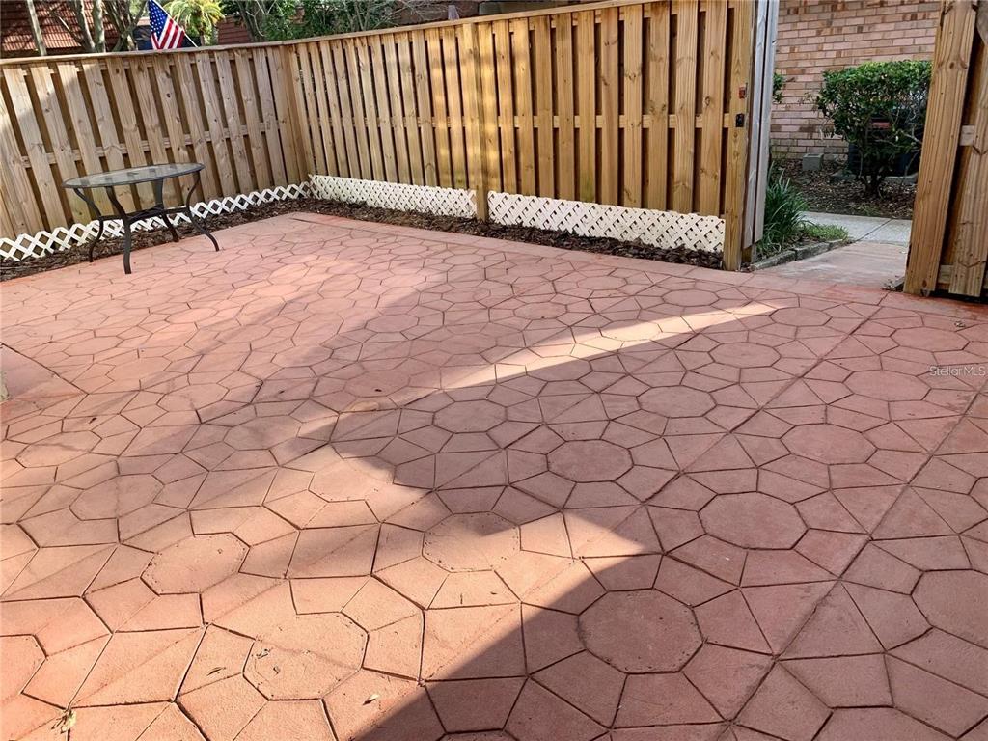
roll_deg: +5.7
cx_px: 494
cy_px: 370
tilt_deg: -24.0
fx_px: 742
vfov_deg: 53.1
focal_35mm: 26
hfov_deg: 67.3
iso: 25
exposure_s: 1/500
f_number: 1.8
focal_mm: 4.25
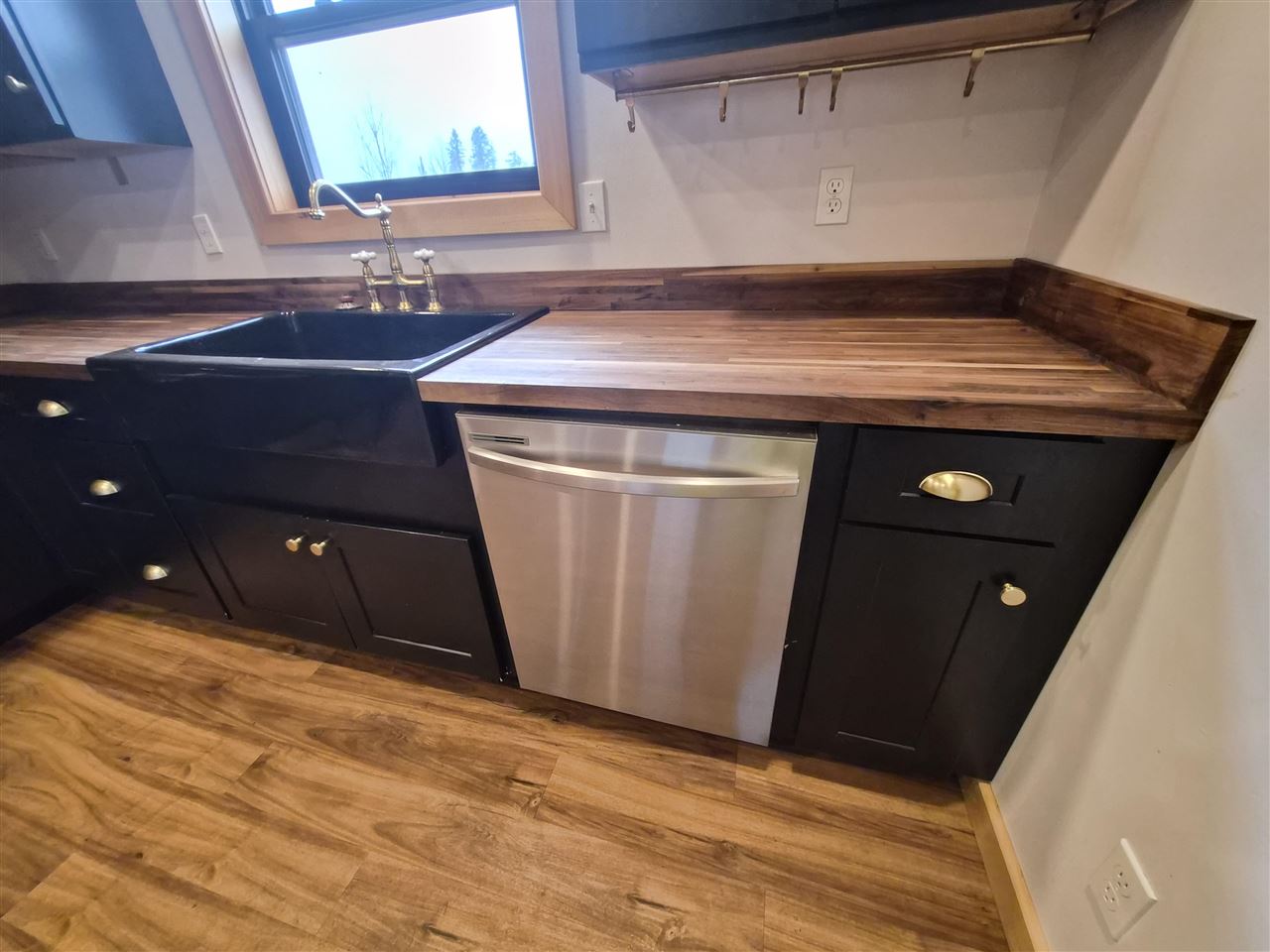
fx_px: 477
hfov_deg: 106.2
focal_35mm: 13
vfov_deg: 89.9
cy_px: 476
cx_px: 635
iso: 500
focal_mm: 1.7
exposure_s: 1/60
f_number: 2.2
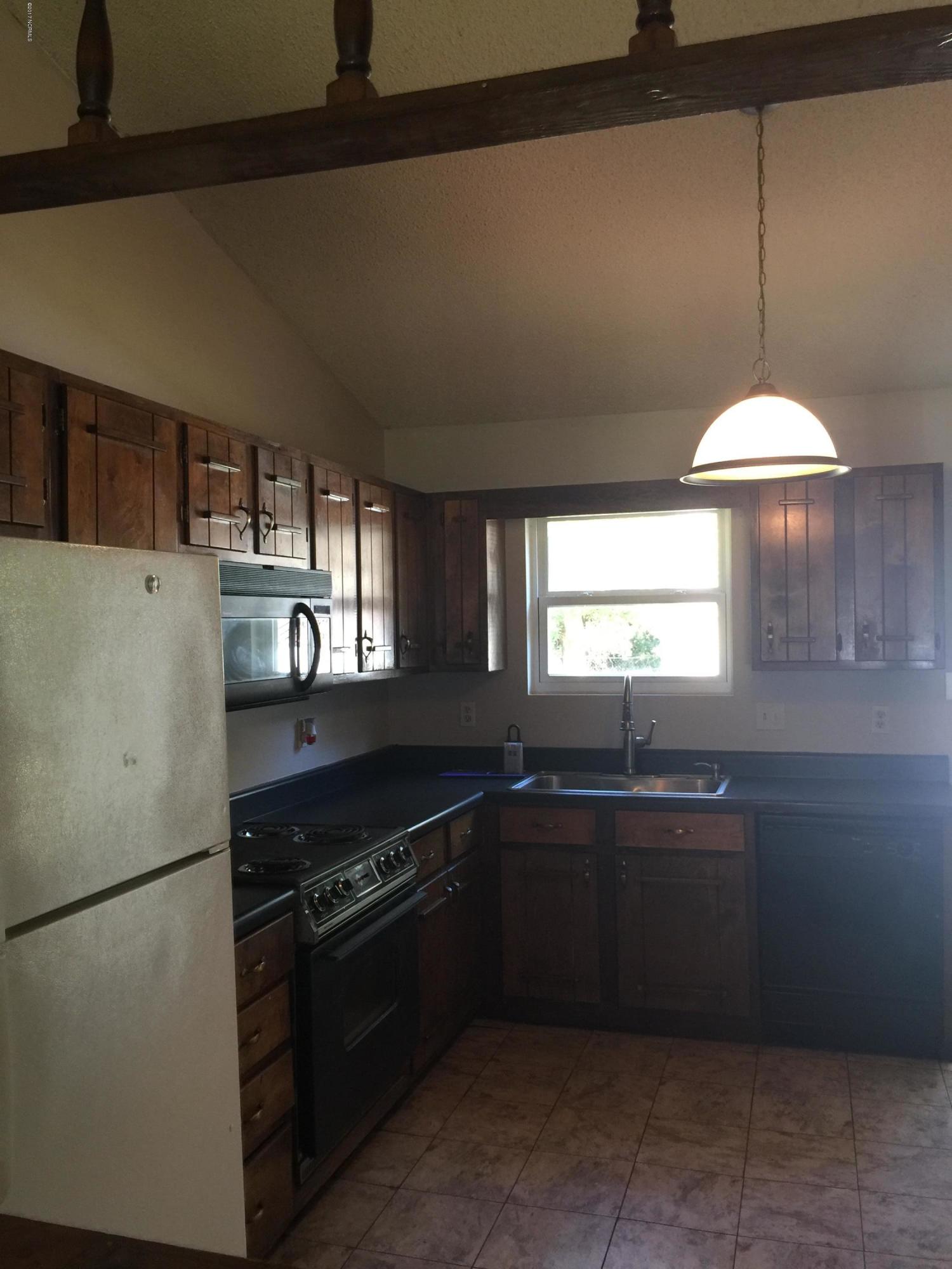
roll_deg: +1.5
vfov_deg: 61.7
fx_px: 1063
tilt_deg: +0.7
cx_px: 476
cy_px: 634
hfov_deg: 48.2
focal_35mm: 29
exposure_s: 1/15
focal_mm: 4.15
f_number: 2.2
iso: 64
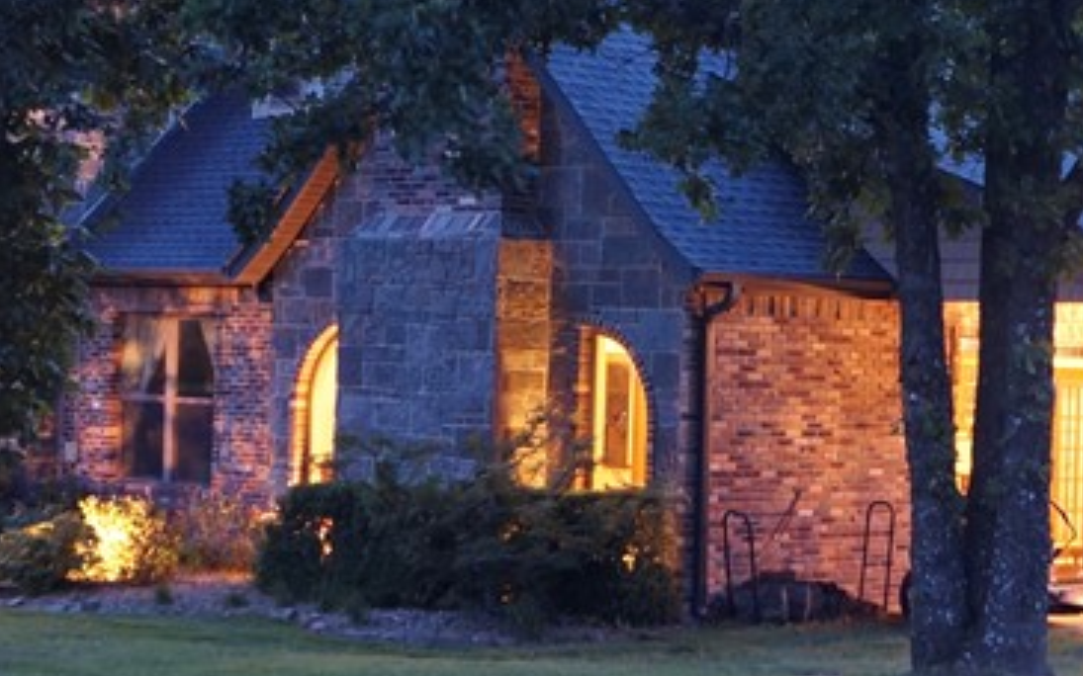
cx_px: 746
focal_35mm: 91
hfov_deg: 22.7
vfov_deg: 14.4
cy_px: 394
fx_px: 2685
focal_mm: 20
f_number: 7.1
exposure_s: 6
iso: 400
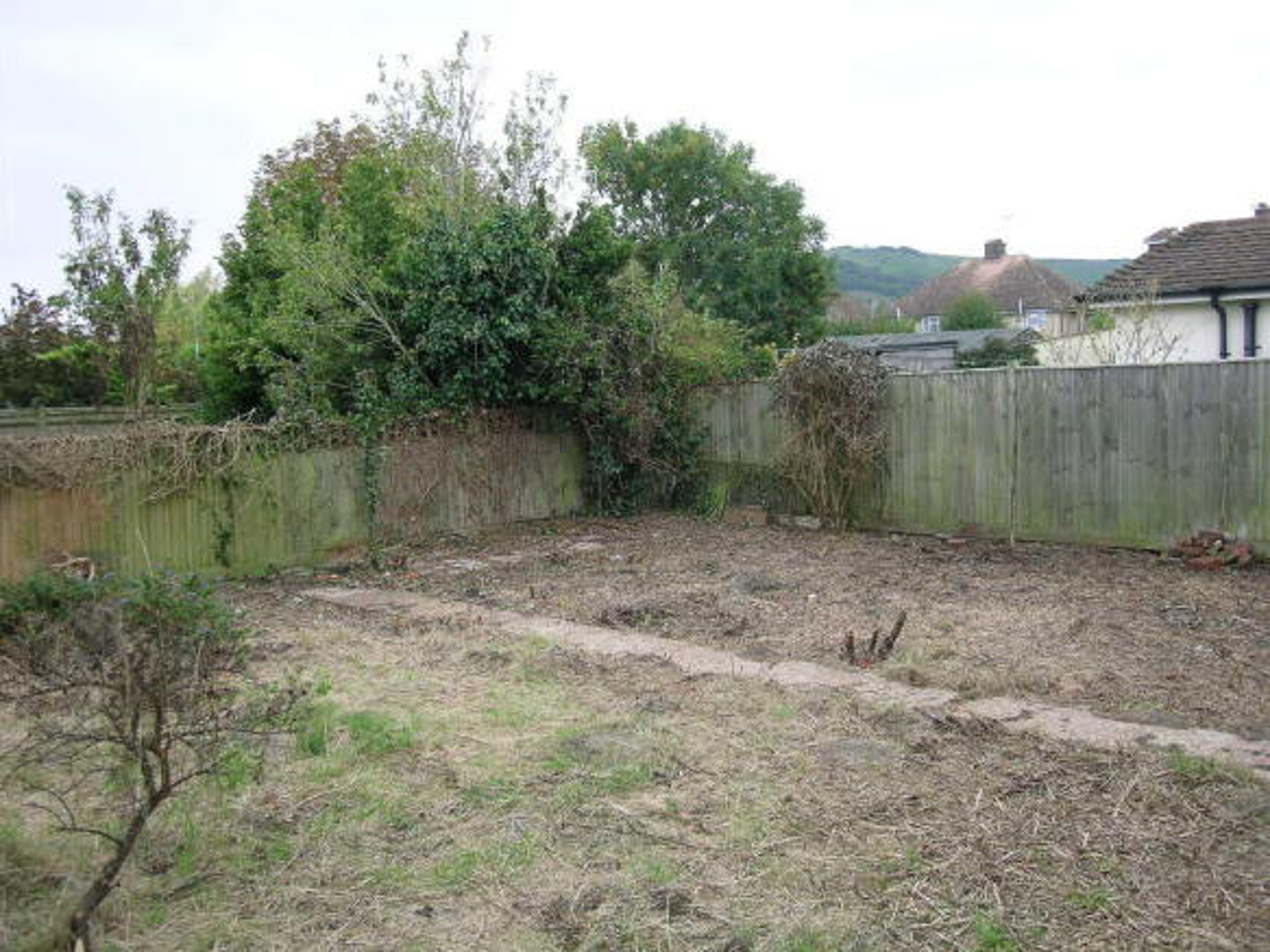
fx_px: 1137
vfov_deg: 45.4
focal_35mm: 31
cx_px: 635
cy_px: 476
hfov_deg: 58.4
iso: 50
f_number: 3.3
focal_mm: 6.5
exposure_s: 1/72
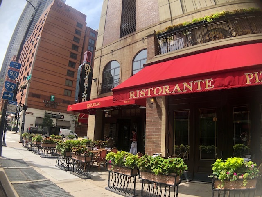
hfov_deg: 63.4
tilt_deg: +12.2
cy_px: 98
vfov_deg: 49.7
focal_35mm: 28
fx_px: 212
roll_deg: -3.2
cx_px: 131
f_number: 1.8
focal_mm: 3.99
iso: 20
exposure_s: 1/521
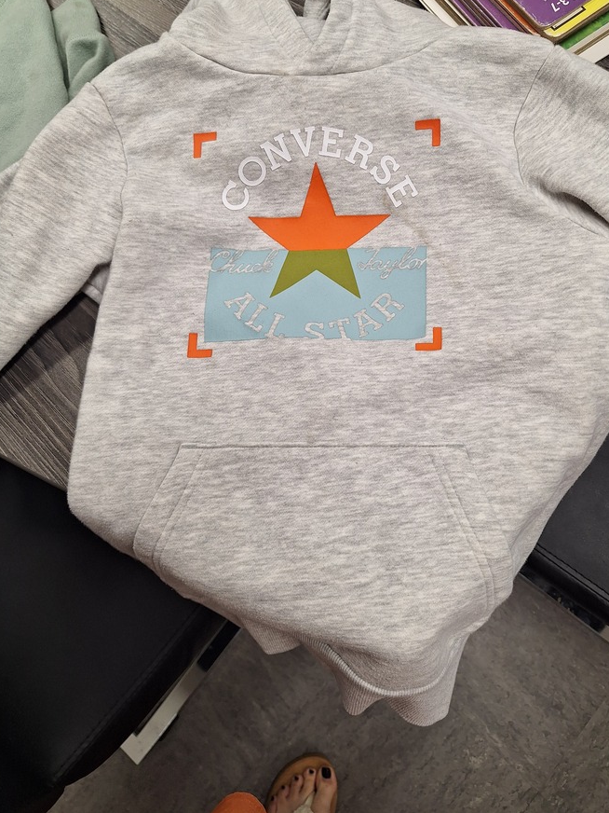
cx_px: 323
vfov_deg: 64.9
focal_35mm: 27
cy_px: 338
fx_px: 633
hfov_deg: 51.3
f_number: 1.8
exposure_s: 1/60
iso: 40
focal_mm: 5.54
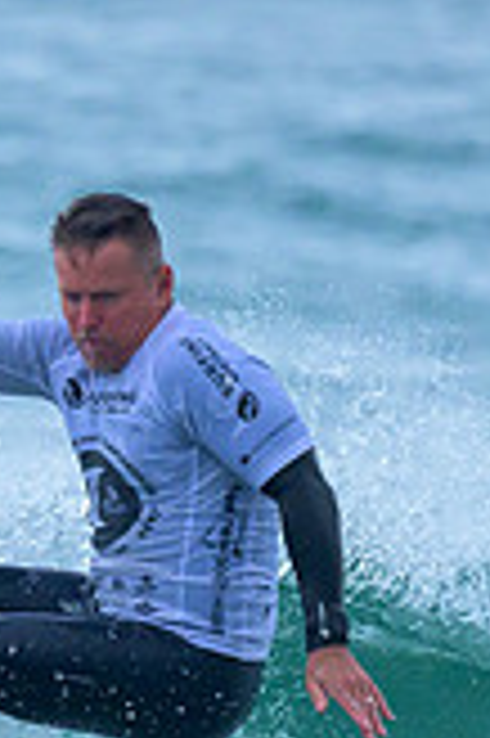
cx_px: -226
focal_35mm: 3888
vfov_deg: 0.5
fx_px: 79542
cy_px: 921
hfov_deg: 0.4
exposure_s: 1/2000
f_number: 6.3
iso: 900
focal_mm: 800
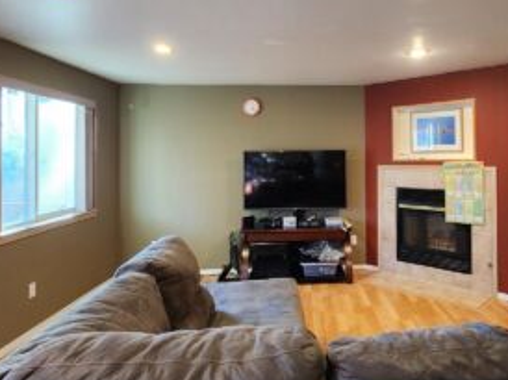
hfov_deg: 82.5
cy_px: 174
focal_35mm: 19
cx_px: 328
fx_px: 279
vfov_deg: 68.5
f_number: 2.2
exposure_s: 1/30
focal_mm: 1.74
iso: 400
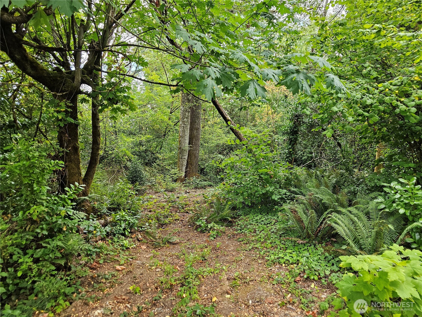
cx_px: 211
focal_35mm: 23
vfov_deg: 58.9
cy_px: 158
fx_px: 280
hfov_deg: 73.9
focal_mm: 6.3
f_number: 1.7
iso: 125
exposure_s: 1/180
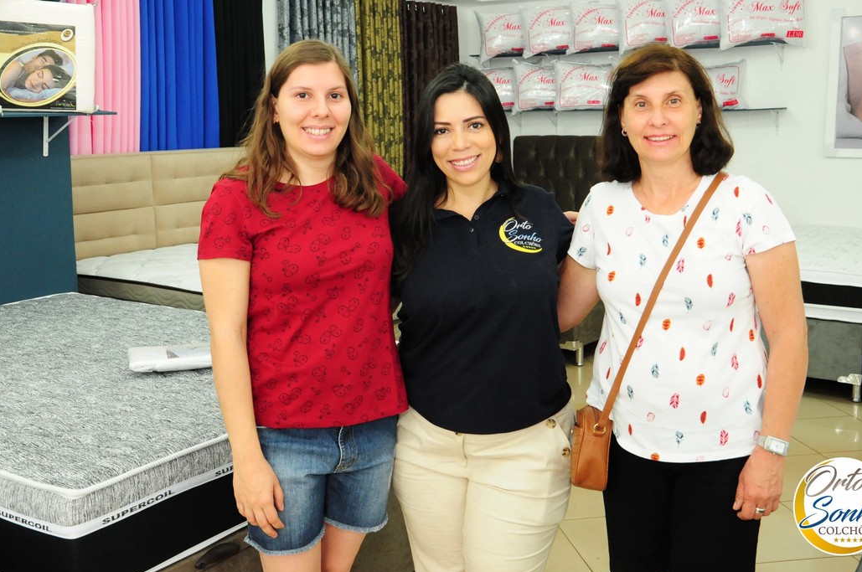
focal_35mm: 42
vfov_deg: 31.8
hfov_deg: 46.5
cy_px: 247
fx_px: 1004
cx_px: 421
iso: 1250
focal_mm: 24
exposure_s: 1/60
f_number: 5.6
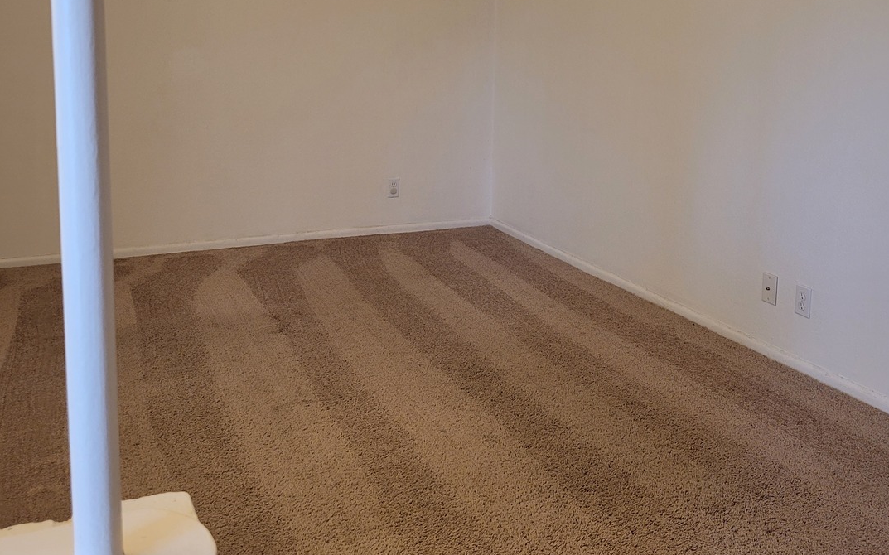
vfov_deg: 33.5
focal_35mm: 37
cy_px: 120
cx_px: 446
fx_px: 896
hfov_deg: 52.8
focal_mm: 5.4
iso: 160
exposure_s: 1/40
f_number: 1.8
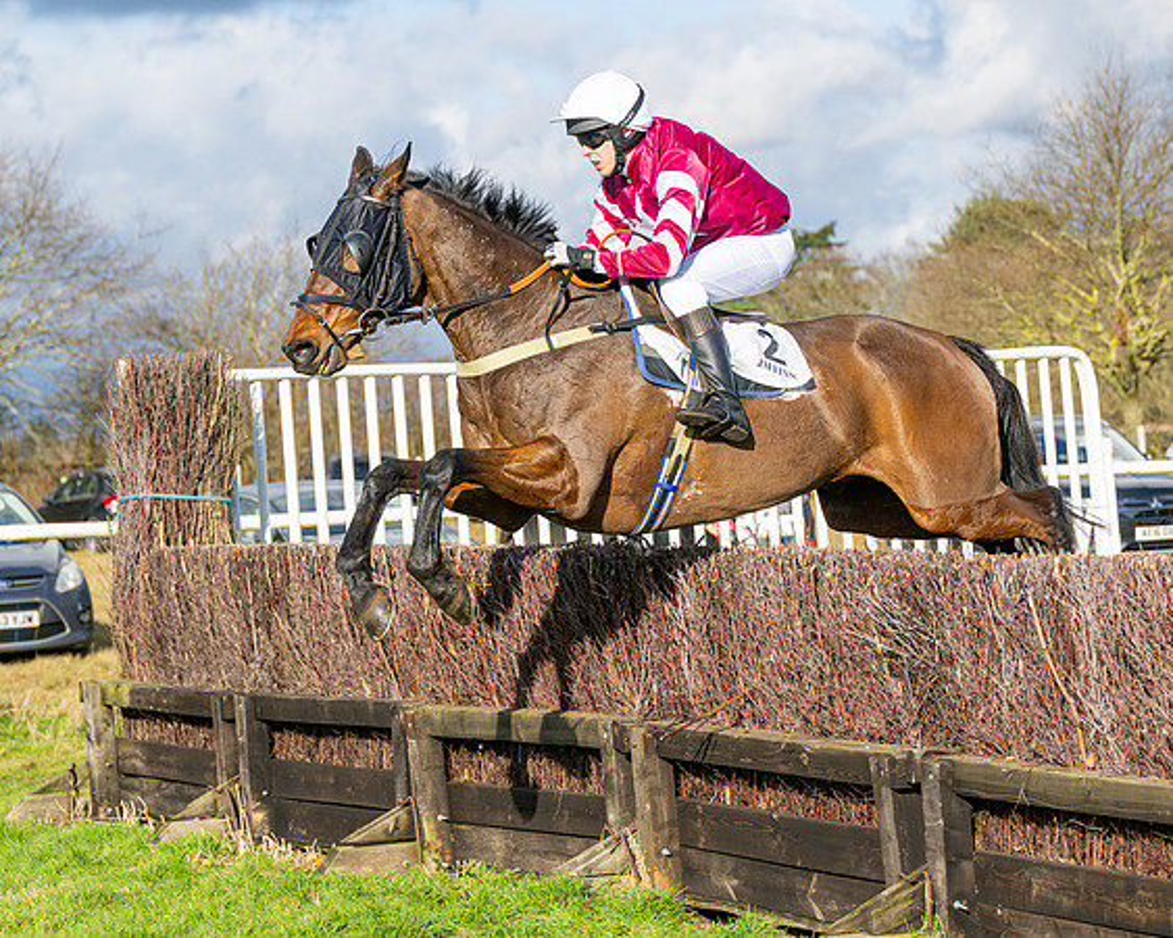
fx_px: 4016
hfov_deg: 16.6
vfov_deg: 13.3
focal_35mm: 116
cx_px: 726
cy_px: 527
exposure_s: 1/2500
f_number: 4
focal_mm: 70
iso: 200
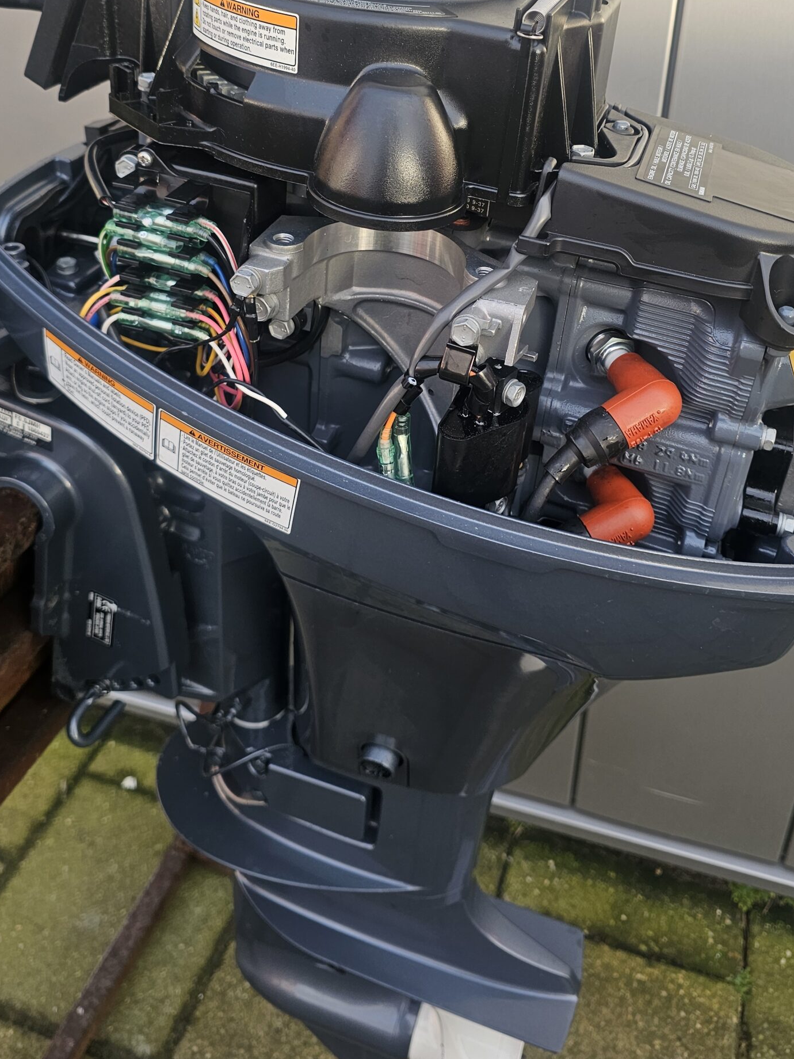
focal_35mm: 32
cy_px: 334
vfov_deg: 55.4
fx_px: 979
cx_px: 437
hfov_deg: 44.1
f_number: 1.7
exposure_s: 1/100
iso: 25
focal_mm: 6.3
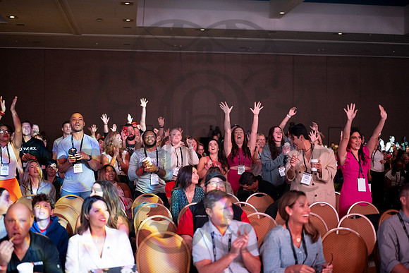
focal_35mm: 51
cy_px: 136
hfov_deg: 38.8
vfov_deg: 26.4
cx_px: 204
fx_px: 581
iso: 2000
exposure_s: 1/125
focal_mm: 50
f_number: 1.8
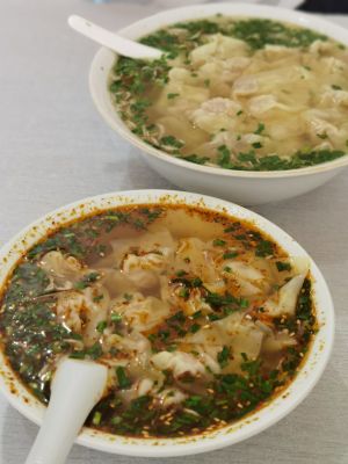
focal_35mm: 62
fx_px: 831
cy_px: 232
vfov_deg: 31.2
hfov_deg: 23.7
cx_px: 174
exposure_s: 1/100
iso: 160
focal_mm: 6.71
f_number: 4
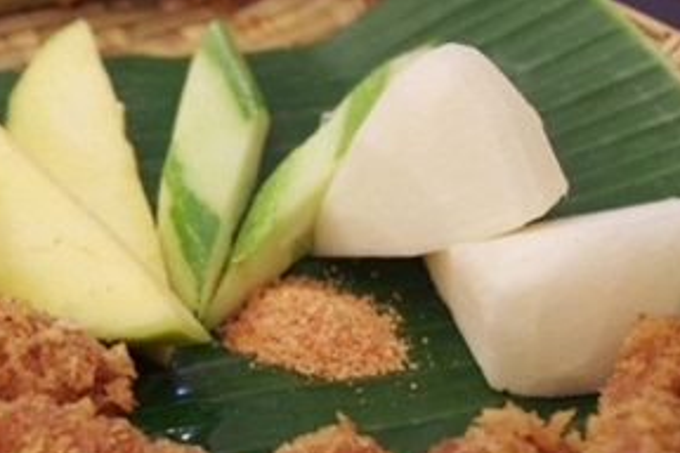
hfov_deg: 24.7
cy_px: 354
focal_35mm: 81
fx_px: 1530
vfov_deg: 16.7
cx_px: 153
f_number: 5
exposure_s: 1/13
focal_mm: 26.25
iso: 800
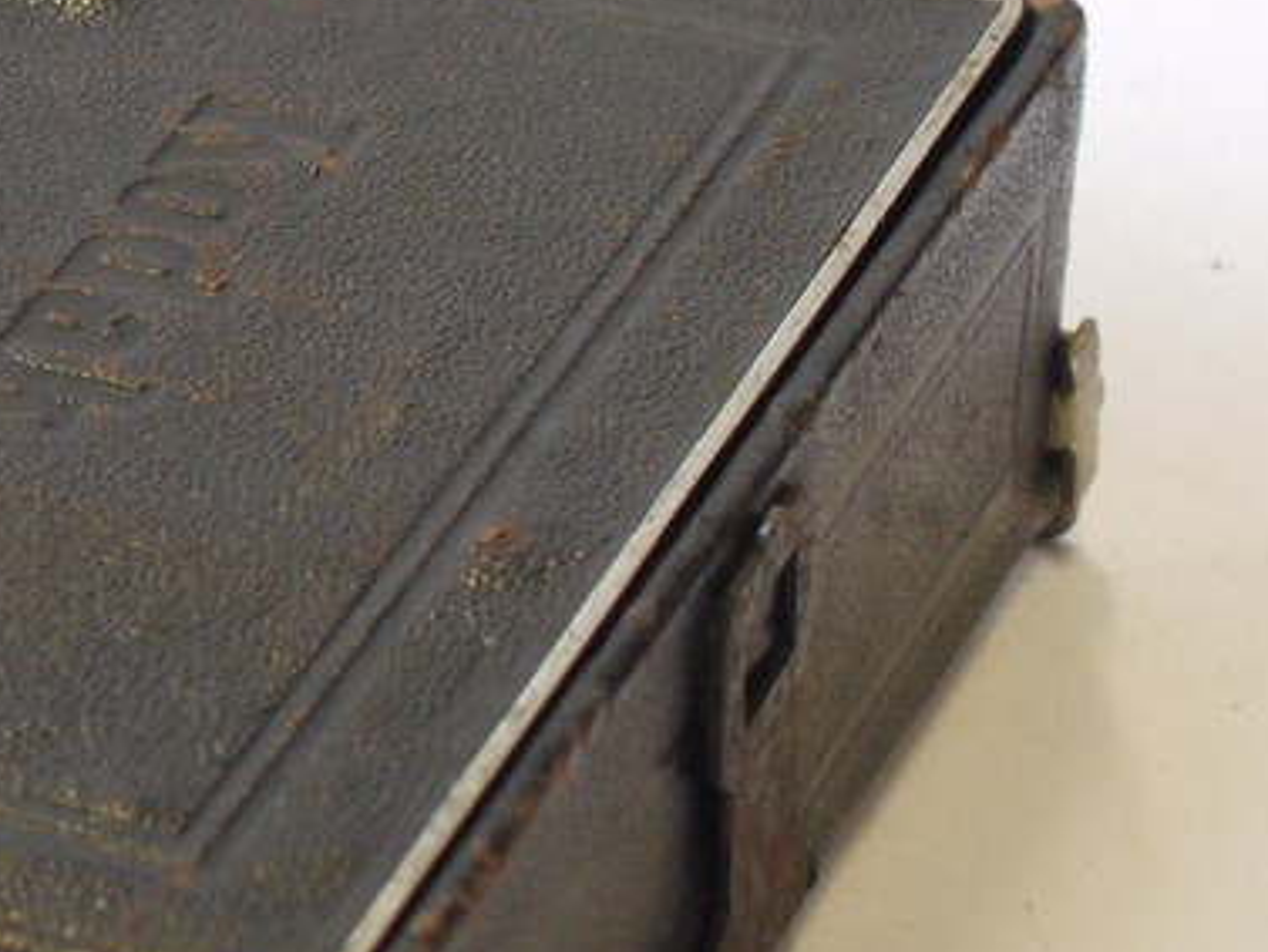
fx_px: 6999
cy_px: 249
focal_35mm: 191
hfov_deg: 10.0
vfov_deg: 7.8
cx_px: -673
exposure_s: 1/80
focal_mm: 30
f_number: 7.1
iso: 800
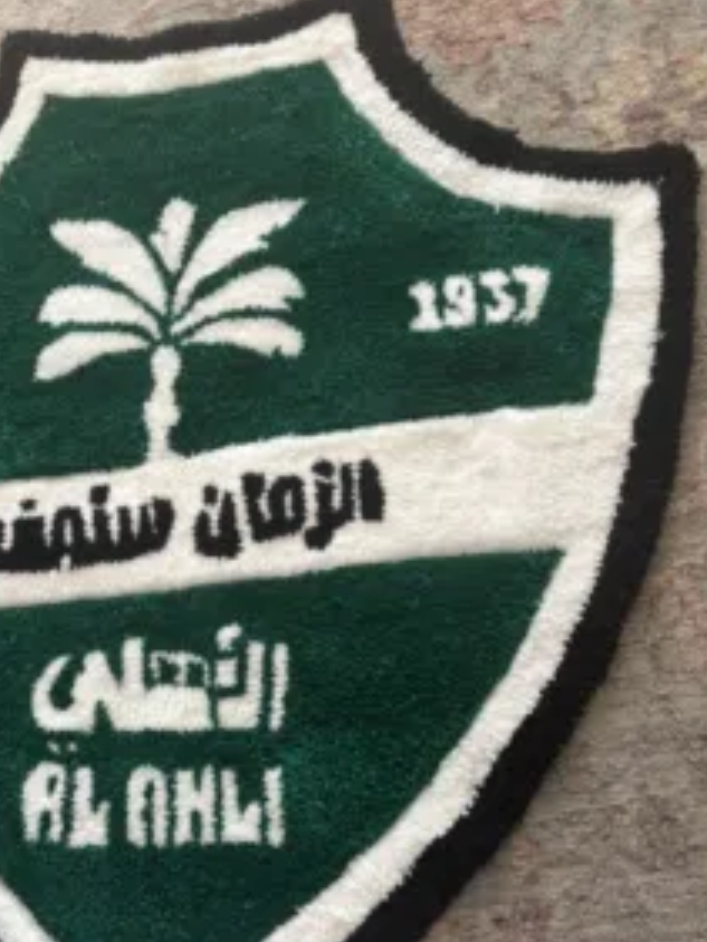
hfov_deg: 38.1
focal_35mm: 37
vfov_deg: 49.7
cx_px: 211
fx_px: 1007
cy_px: 583
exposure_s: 1/60
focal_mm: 5.96
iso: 125
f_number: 1.6
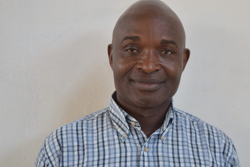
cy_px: 91
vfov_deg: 18.9
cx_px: 152
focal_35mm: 72
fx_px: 500
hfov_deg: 28.0
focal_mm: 34
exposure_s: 1/60
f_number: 4.5
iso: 200
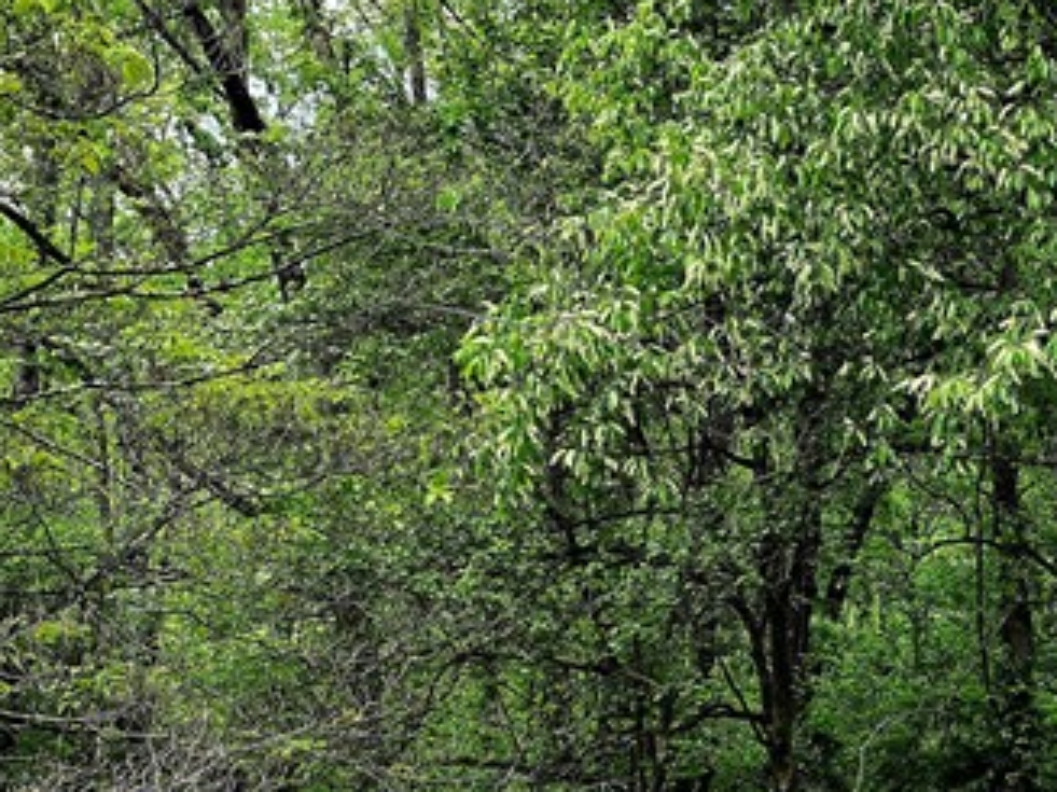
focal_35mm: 72
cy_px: 569
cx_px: 950
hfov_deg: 26.2
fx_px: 2198
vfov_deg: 20.3
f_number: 1.7
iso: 20
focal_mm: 6.3
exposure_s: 1/182
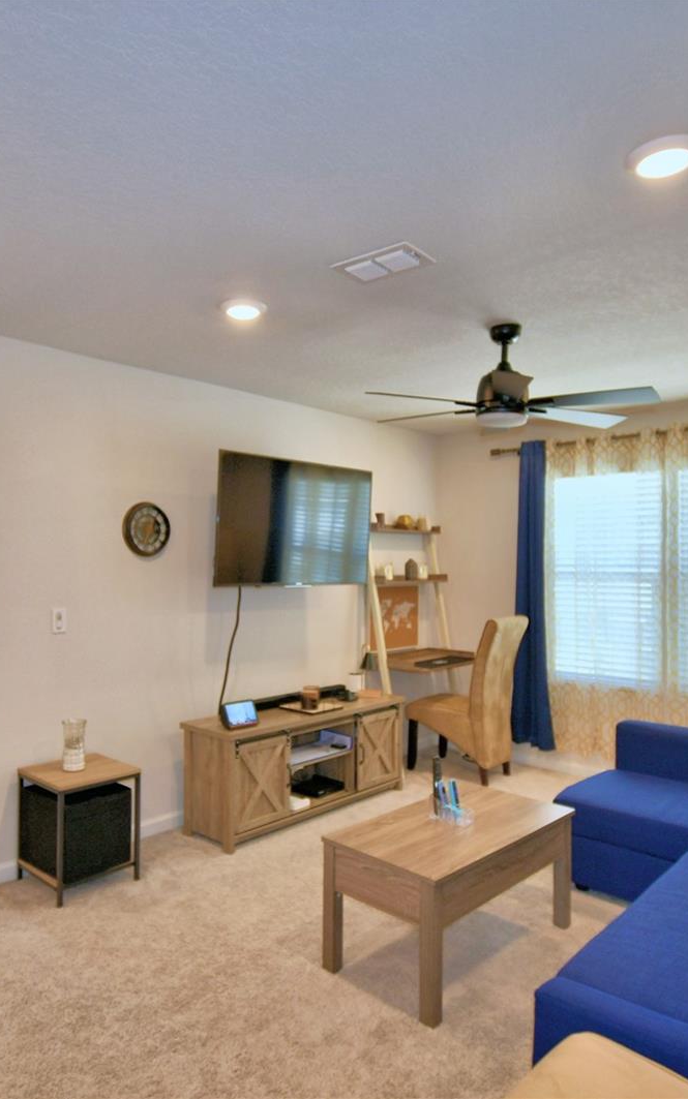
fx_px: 690
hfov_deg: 52.8
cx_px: 287
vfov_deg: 77.1
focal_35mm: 23
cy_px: 549
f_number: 4.5
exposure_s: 1/50
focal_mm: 10
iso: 200
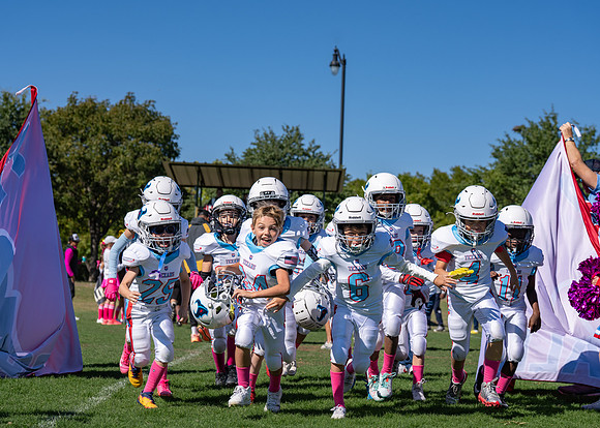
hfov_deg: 24.5
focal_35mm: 81
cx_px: 304
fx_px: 1384
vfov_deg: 17.6
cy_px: 230
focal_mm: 70
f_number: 5
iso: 125
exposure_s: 1/1600
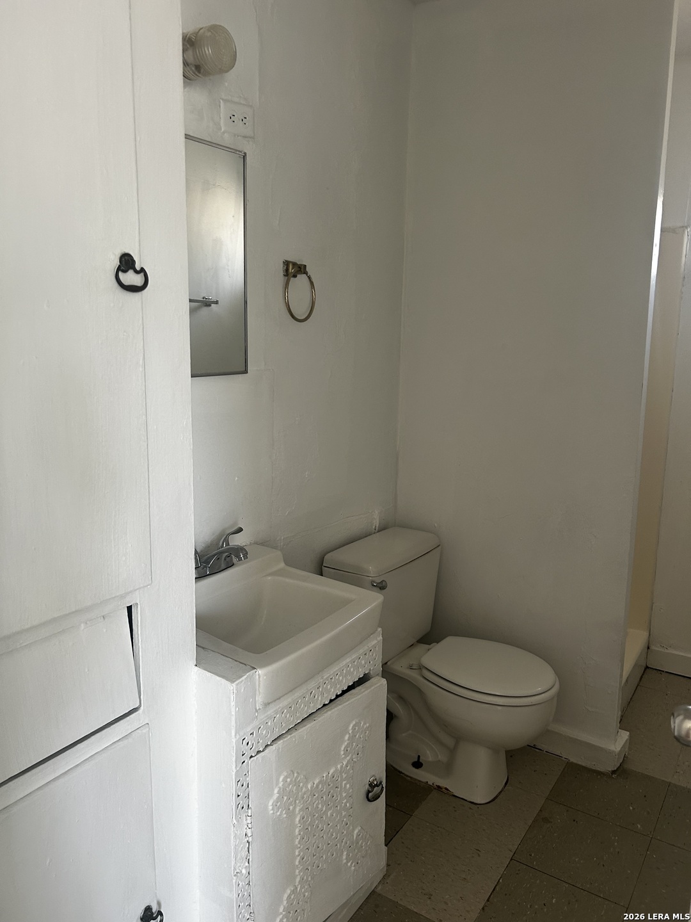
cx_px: 346
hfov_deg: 53.1
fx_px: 692
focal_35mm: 26
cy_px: 461
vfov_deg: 67.3
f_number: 1.5
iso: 100
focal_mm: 5.7
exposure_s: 1/121
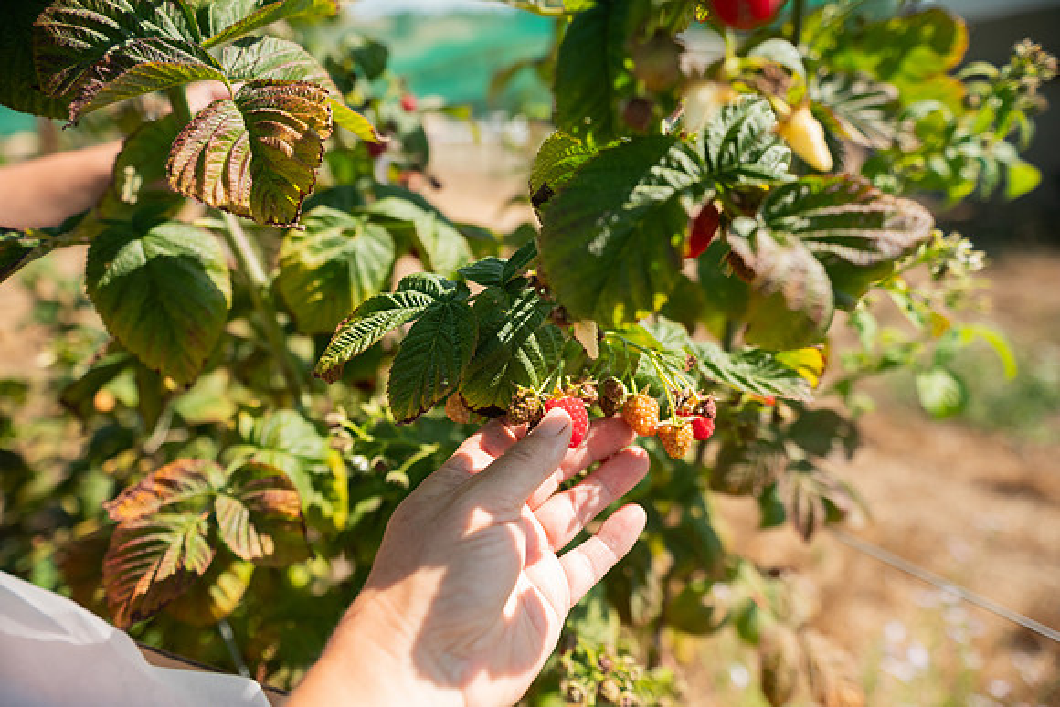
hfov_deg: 73.7
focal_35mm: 24
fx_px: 707
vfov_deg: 53.2
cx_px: 530
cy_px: 354
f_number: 2.8
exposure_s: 1/6400
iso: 500
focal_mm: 24
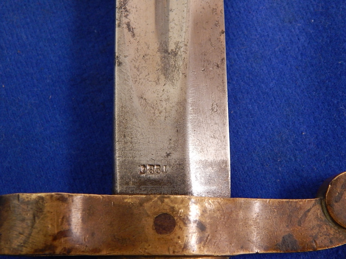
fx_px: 610
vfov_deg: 24.0
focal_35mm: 61
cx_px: 173
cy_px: 130
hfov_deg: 31.7
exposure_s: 1/20
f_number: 4
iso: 400
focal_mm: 10.9
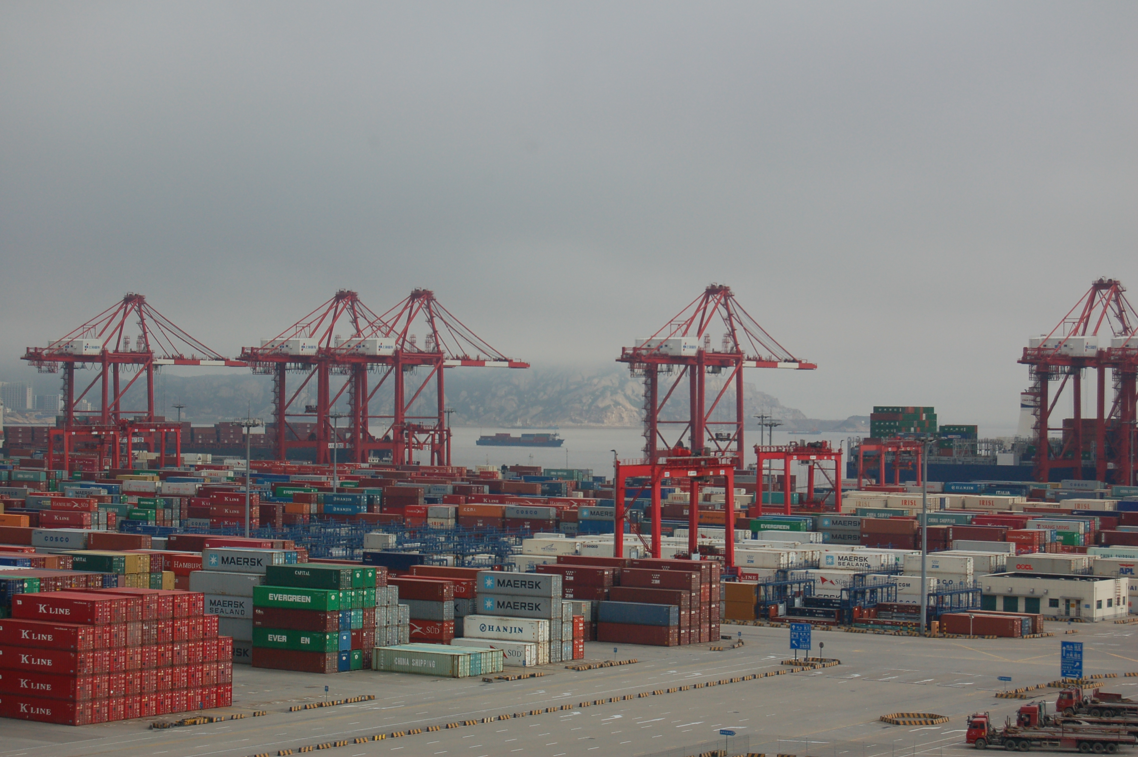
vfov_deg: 16.5
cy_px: 378
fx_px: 2606
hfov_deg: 24.6
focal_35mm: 82
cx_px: 569
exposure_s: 1/350
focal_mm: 55
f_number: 8
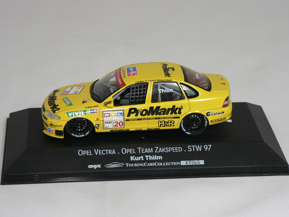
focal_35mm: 112
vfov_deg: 13.2
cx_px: 144
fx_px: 935
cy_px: 108
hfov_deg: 17.6
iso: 80
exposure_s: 1/60
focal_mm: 18.6
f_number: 3.2
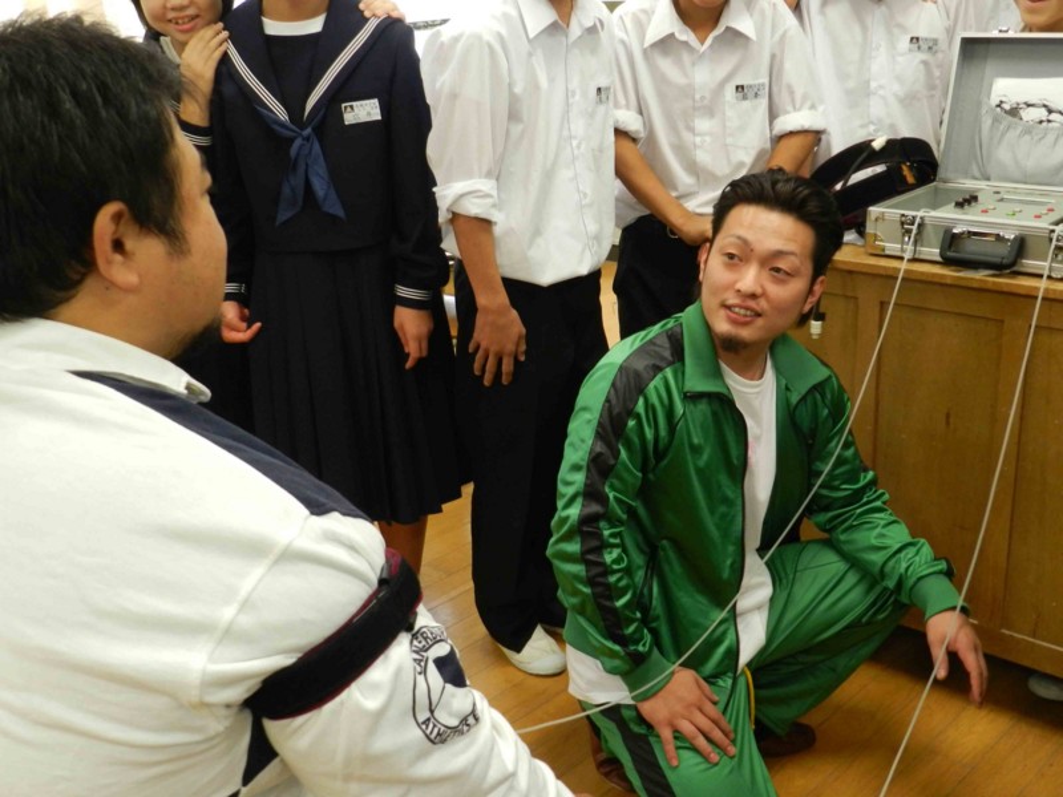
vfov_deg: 37.7
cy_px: 398
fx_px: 1167
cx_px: 532
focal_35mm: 38
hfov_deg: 49.0
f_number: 4
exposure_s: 1/30
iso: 360
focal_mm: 6.7
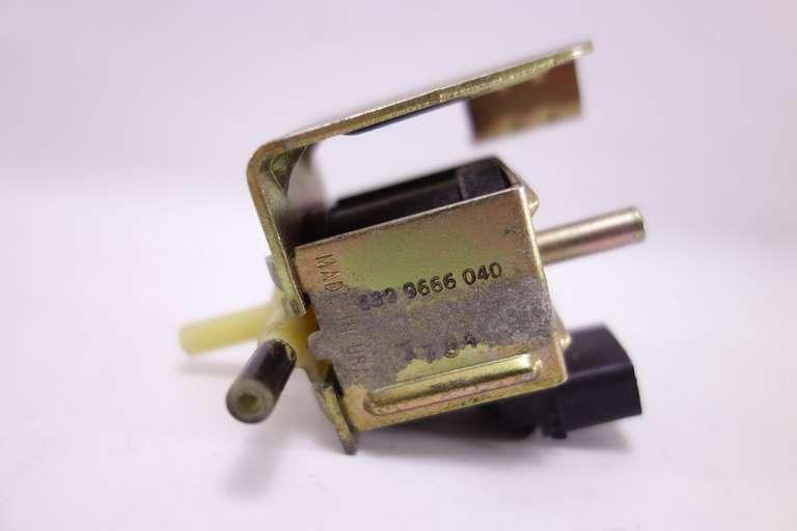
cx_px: 398
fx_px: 620
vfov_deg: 46.4
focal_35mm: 28
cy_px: 266
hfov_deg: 65.5
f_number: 2.2
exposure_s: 1/100
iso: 125
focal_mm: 10.4
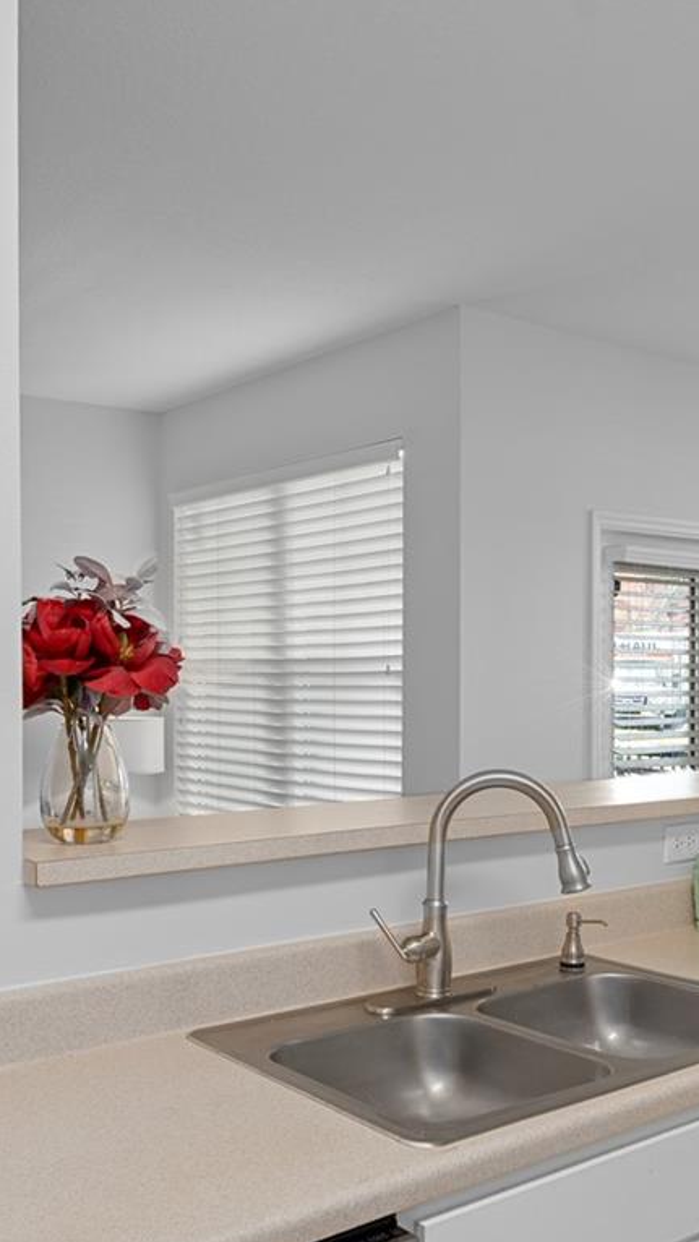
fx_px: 1153
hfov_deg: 33.6
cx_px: 427
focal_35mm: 35
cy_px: 694
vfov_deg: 56.5
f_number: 9
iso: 320
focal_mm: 16
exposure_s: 1/2.5
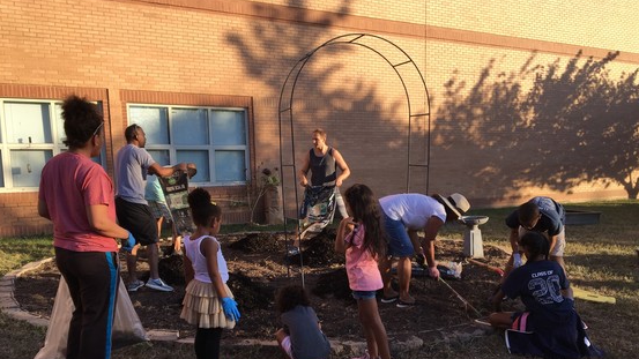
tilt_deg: -6.1
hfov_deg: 61.0
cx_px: 317
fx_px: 542
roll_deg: +0.5
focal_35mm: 32
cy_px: 226
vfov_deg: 36.4
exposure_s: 1/475
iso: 25
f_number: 2.2
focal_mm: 4.15
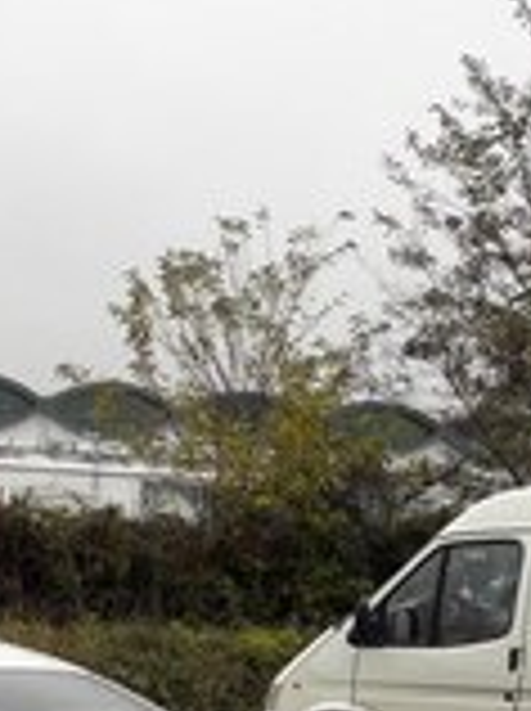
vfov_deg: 21.3
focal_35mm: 88
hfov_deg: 15.6
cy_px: 760
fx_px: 1805
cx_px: -220
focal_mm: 3.7
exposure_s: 1/300
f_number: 1.9
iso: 40
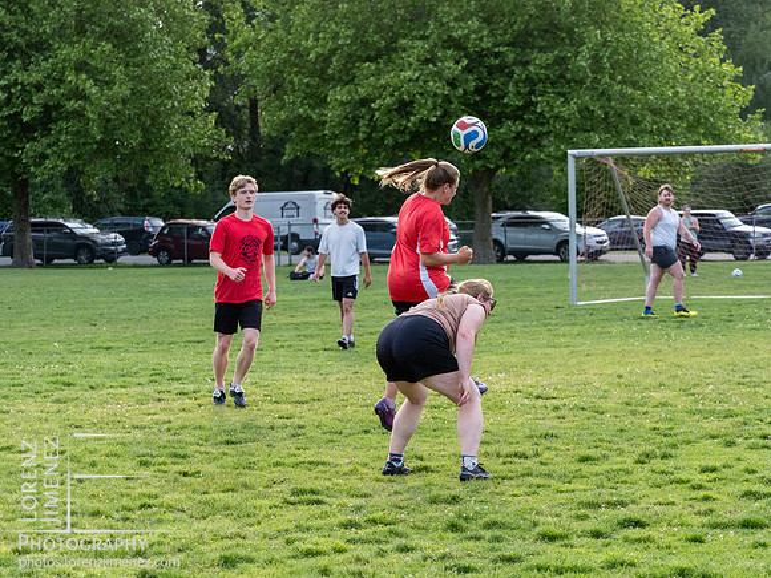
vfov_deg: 11.6
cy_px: 289
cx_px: 386
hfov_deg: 15.4
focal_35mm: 128
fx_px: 2851
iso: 1250
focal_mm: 64
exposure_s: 1/1250
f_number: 4.5
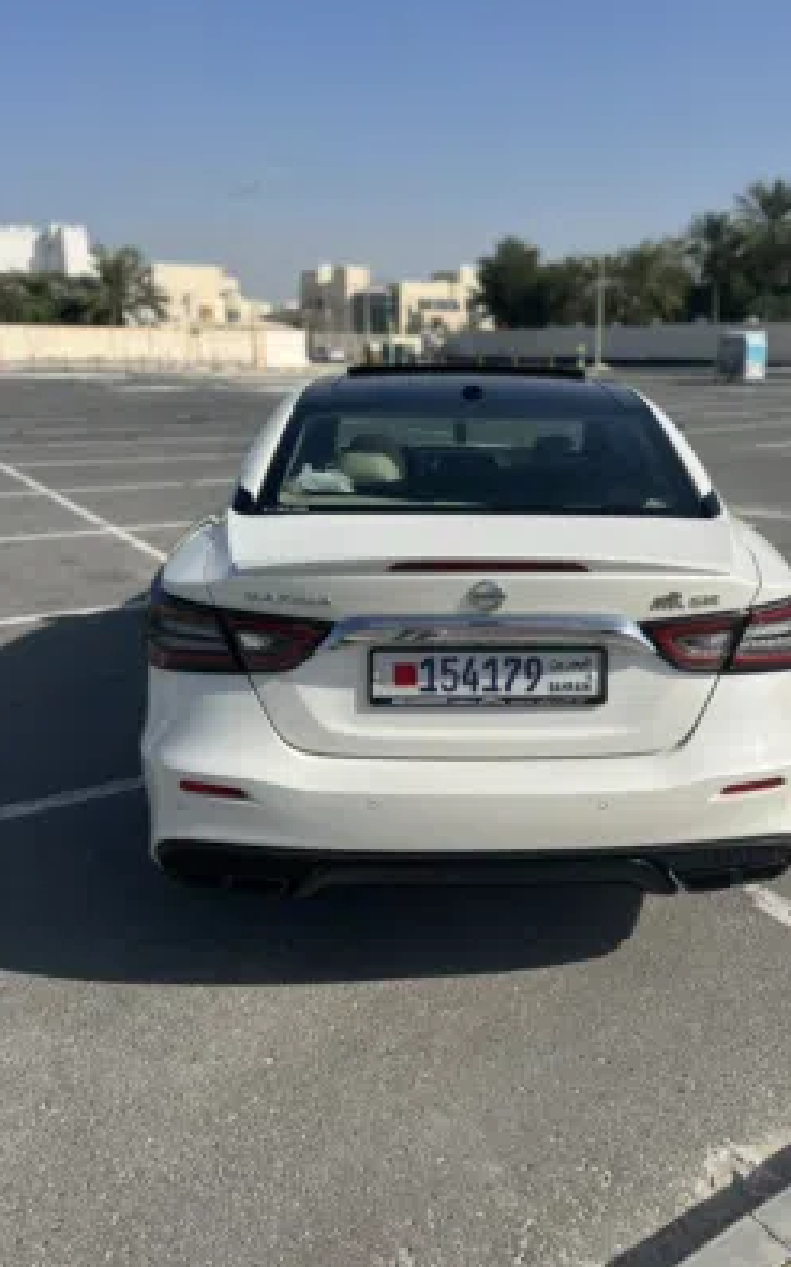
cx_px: 479
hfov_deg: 44.3
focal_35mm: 28
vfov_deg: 66.5
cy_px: 630
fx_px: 966
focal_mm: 5.7
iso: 50
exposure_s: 1/6993
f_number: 1.5
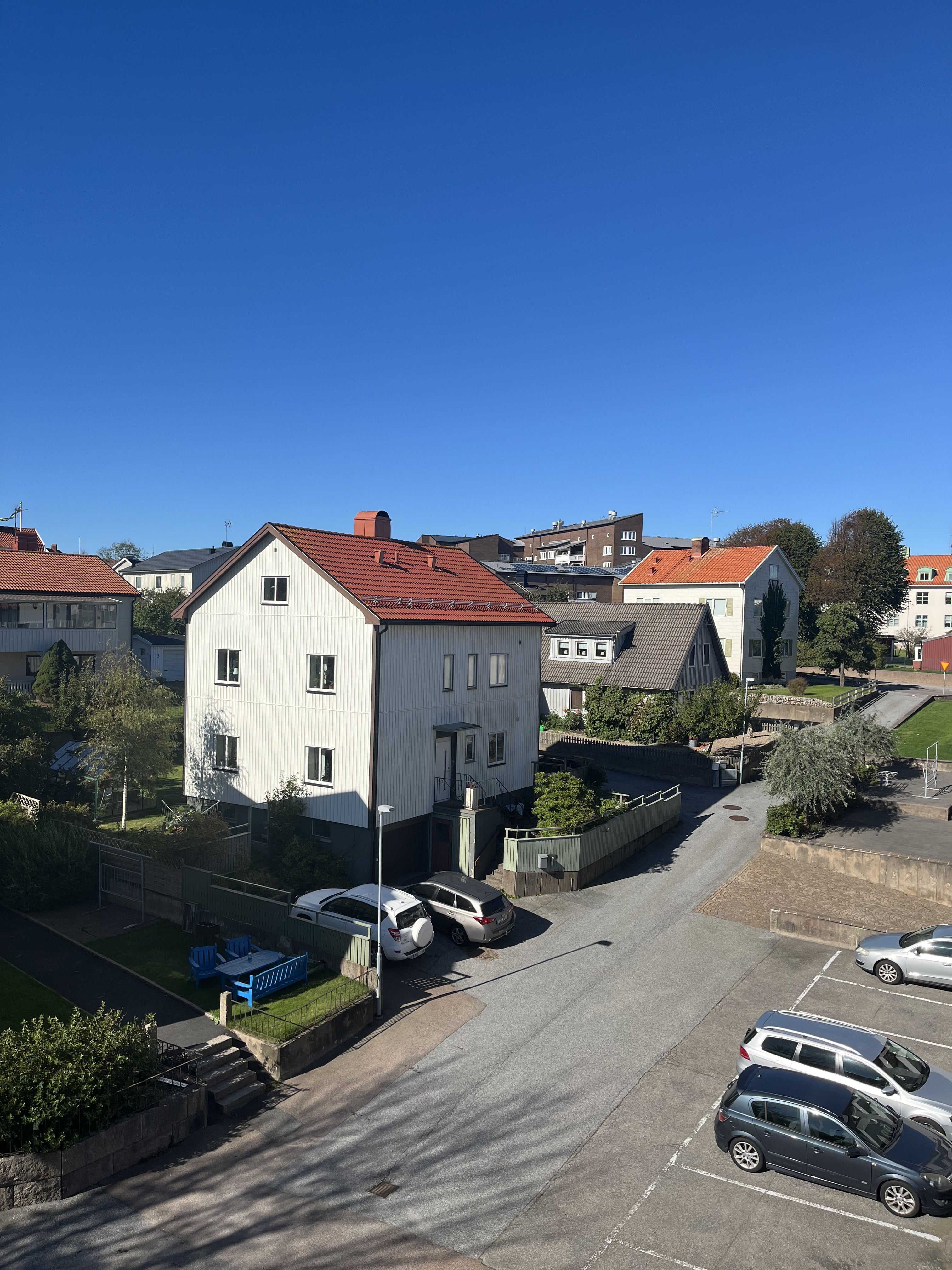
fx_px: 953
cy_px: 635
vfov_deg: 67.3
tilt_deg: -1.4
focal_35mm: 26
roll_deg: +0.1
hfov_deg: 53.1
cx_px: 476
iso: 50
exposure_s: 1/4149
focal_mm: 5.1
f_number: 1.6
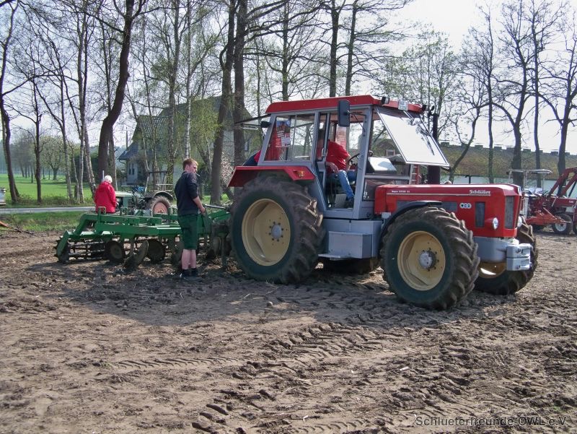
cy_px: 217
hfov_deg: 44.8
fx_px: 701
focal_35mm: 42
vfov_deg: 34.4
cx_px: 288
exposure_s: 1/320
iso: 100
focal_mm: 7.5
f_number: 3.7
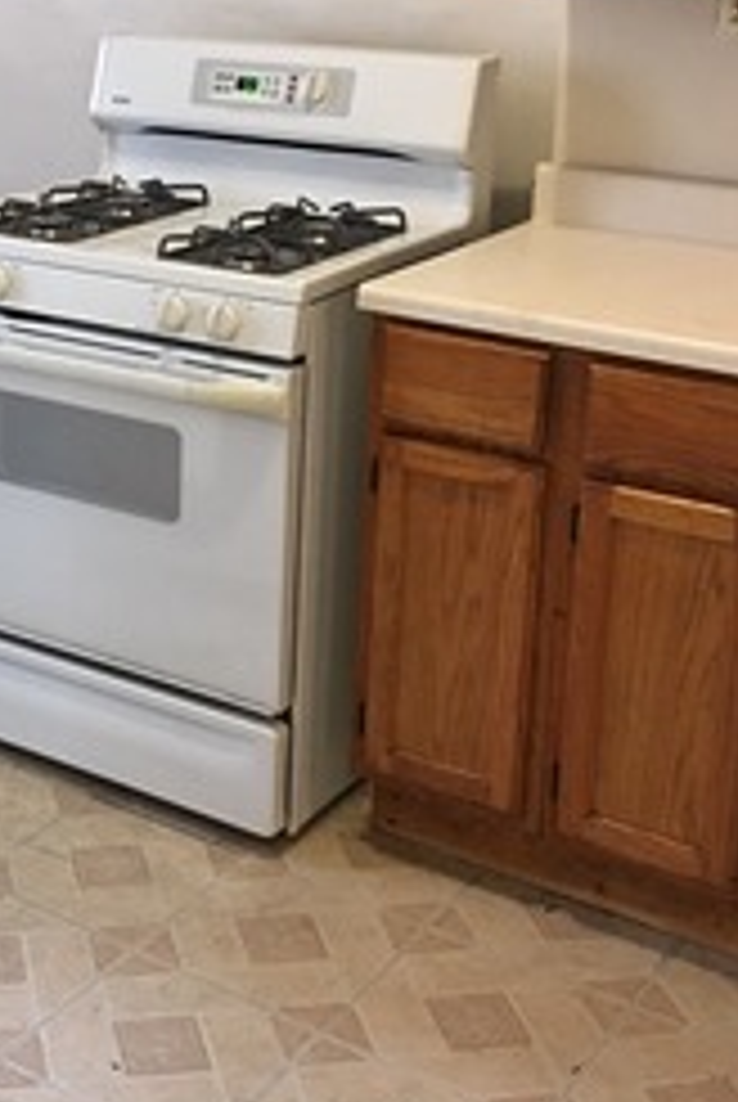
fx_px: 1809
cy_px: 373
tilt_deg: -14.4
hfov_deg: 22.4
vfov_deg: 33.6
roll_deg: -0.5
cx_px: 45
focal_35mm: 59
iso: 50
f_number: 2.2
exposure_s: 1/4
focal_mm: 4.15
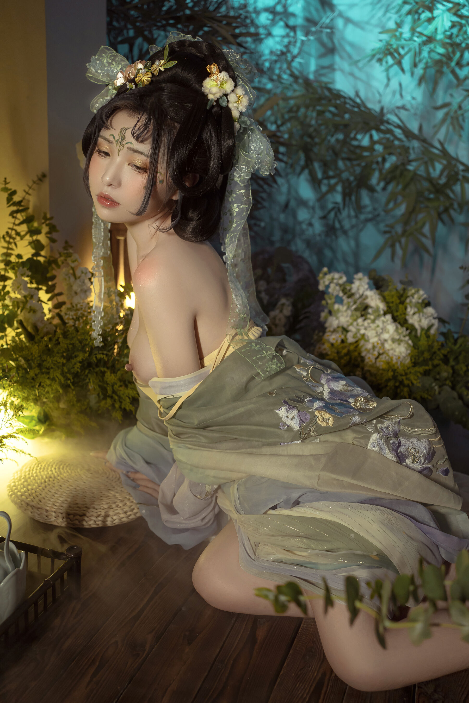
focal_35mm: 35
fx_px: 684
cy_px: 352
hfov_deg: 37.9
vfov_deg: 54.4
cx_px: 234
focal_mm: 35
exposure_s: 1/40
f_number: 3.5
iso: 640
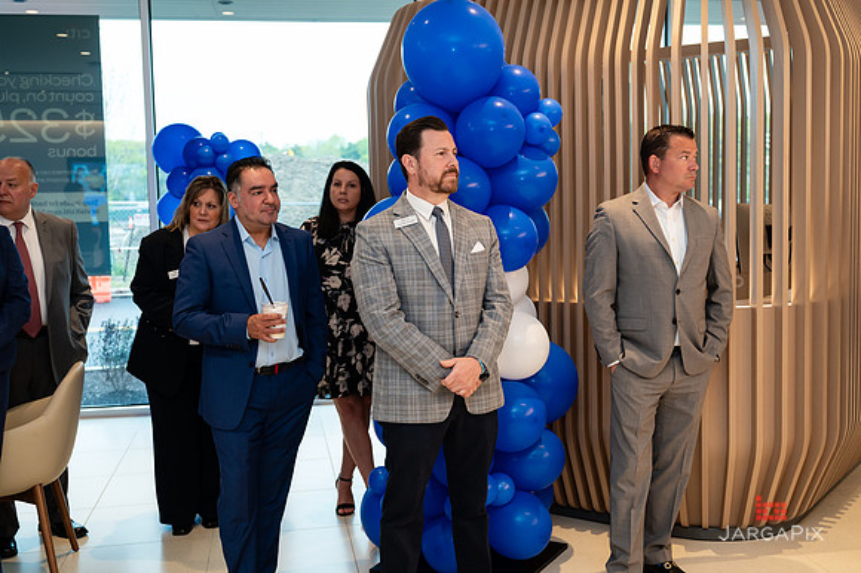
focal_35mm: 41
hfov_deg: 47.7
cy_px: 275
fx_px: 975
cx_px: 447
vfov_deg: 32.8
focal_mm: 37
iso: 640
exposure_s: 1/200
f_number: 3.5
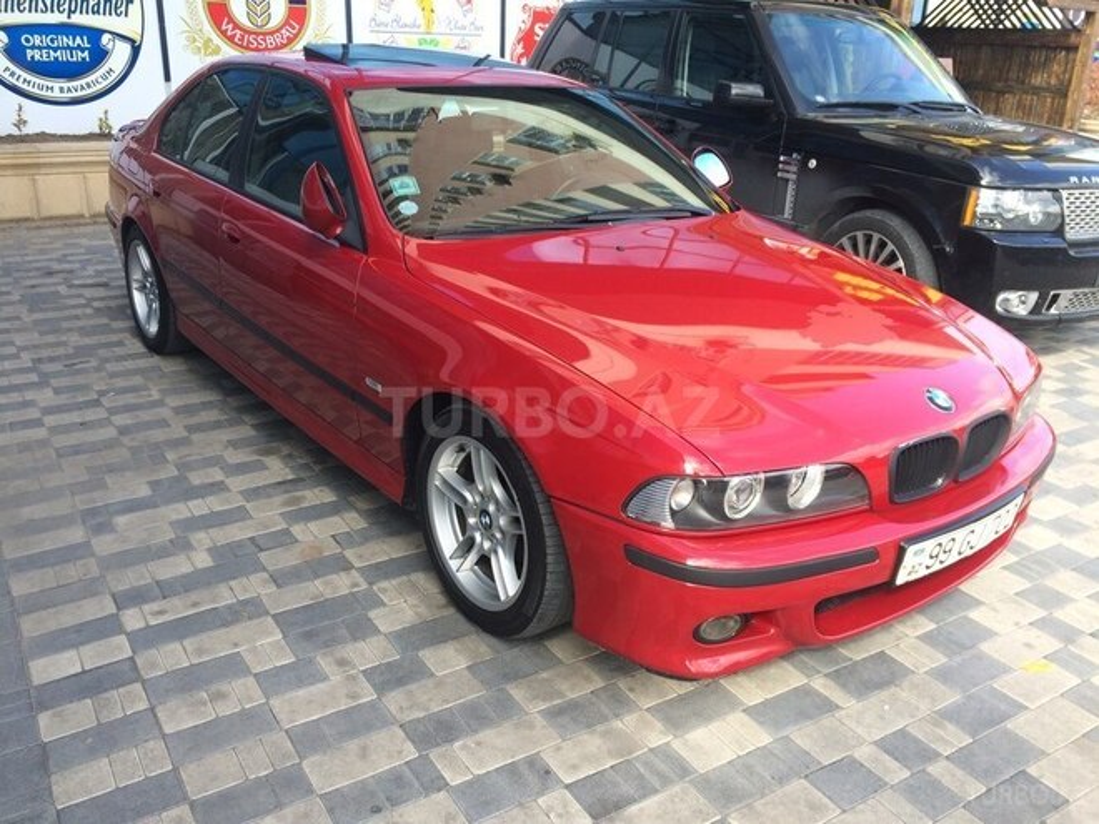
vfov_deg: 48.2
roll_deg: -1.9
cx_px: 550
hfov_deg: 61.7
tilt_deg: -20.9
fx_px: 921
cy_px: 412
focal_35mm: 29
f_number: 2.2
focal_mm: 4.15
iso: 32
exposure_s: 1/275
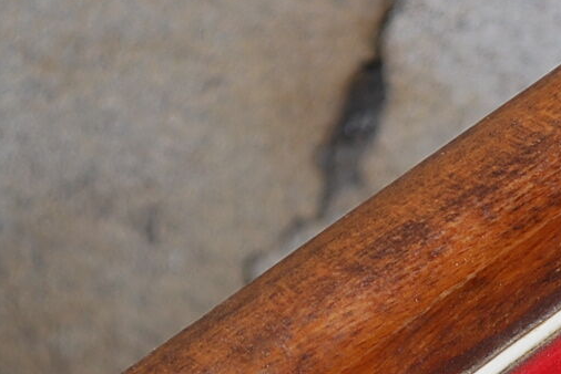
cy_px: 215
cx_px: 767
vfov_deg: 4.4
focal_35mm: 316
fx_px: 4926
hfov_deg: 6.5
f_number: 5.6
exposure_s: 1/60
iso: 100
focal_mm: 55
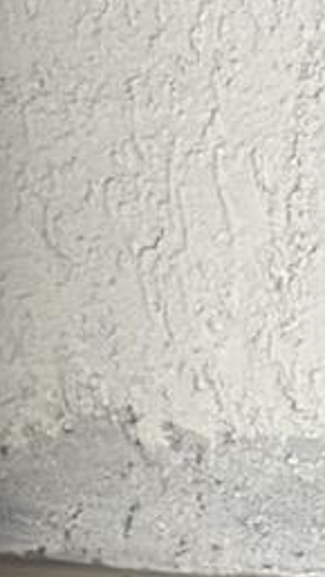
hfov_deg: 4.9
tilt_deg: +2.7
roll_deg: +0.6
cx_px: -634
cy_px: -446
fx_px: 3649
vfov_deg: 8.7
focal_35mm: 238
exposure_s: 1/60
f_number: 1.78
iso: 200
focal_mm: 6.86
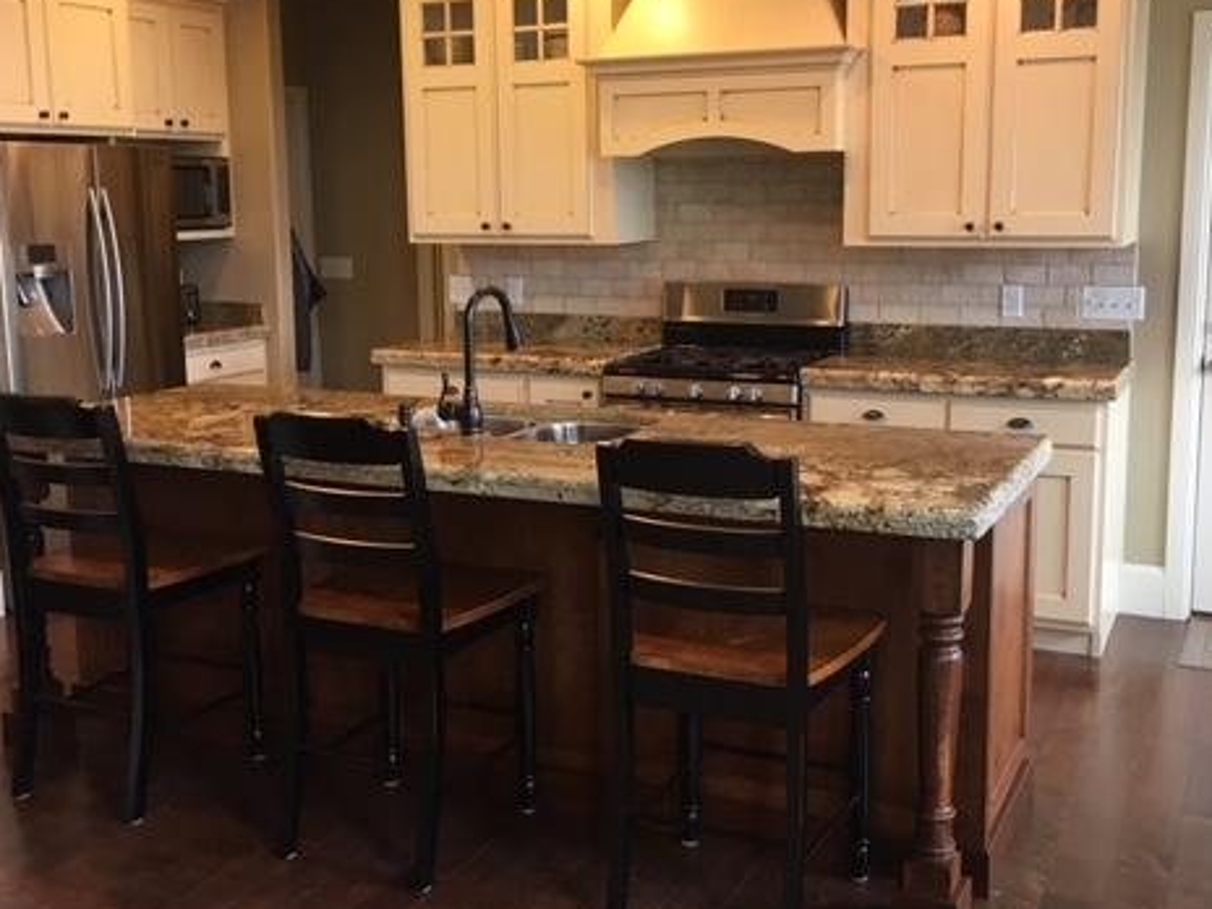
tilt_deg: -10.0
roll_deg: +0.8
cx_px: 619
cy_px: 400
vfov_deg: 35.9
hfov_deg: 46.8
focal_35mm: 40
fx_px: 1401
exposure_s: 1/30
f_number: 2.2
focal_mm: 4.15
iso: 80
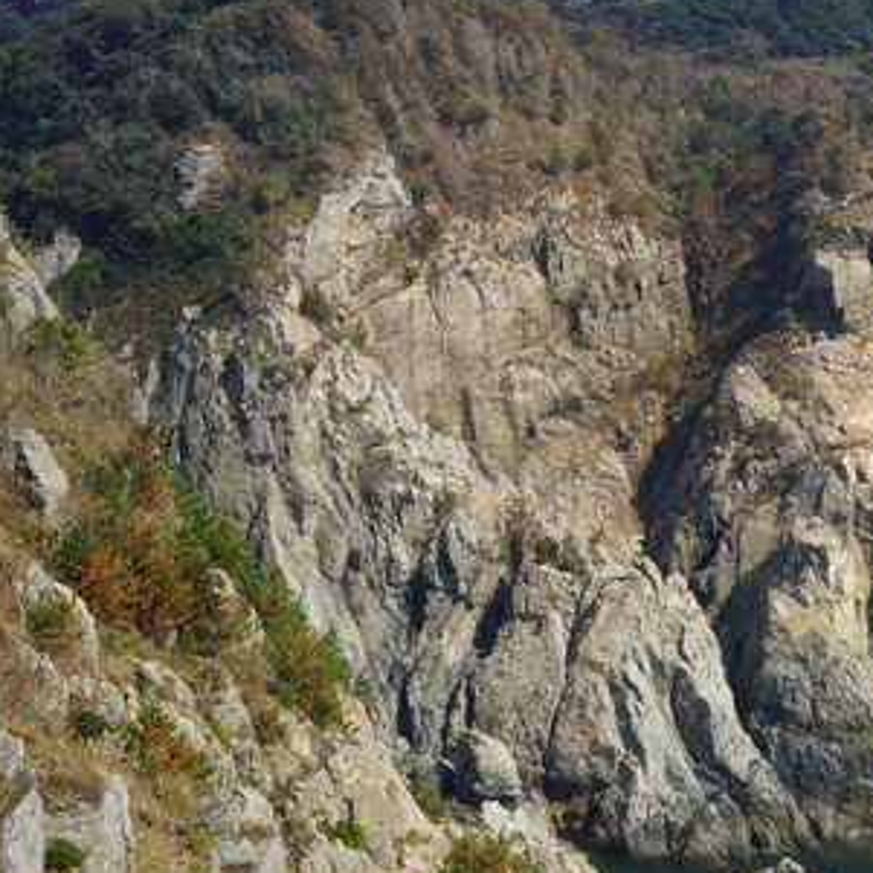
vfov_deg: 24.3
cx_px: 1002
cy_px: 334
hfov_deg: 22.7
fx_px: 2026
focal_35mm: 71
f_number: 13
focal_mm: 24
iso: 100
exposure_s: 1/160
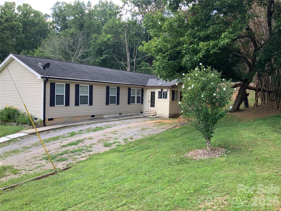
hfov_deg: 61.7
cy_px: 106
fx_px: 235
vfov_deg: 48.2
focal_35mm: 29
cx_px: 140
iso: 16
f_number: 1.8
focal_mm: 3
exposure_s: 1/147
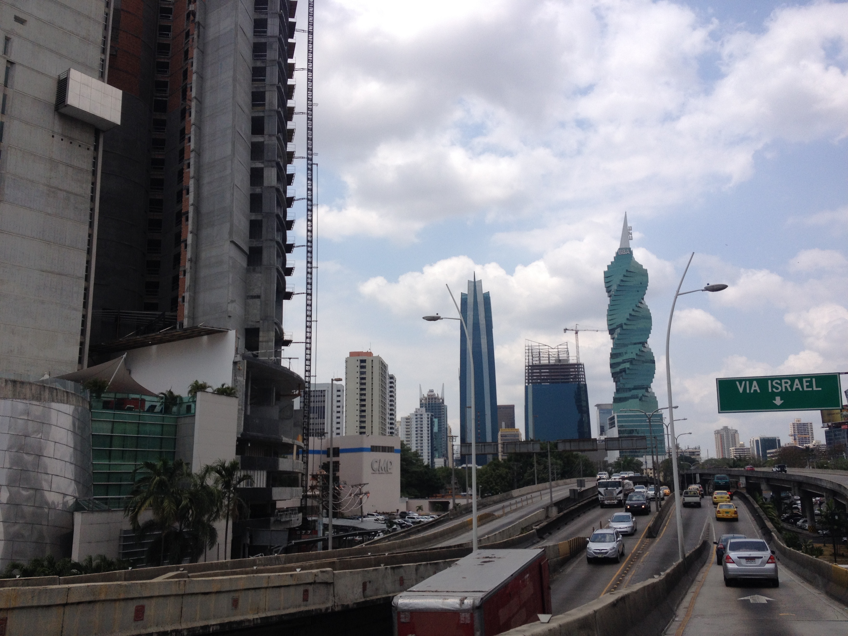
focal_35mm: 35
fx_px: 857
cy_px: 318
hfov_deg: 52.6
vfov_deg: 40.7
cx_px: 424
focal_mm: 4.28
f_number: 2.4
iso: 50
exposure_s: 1/2513
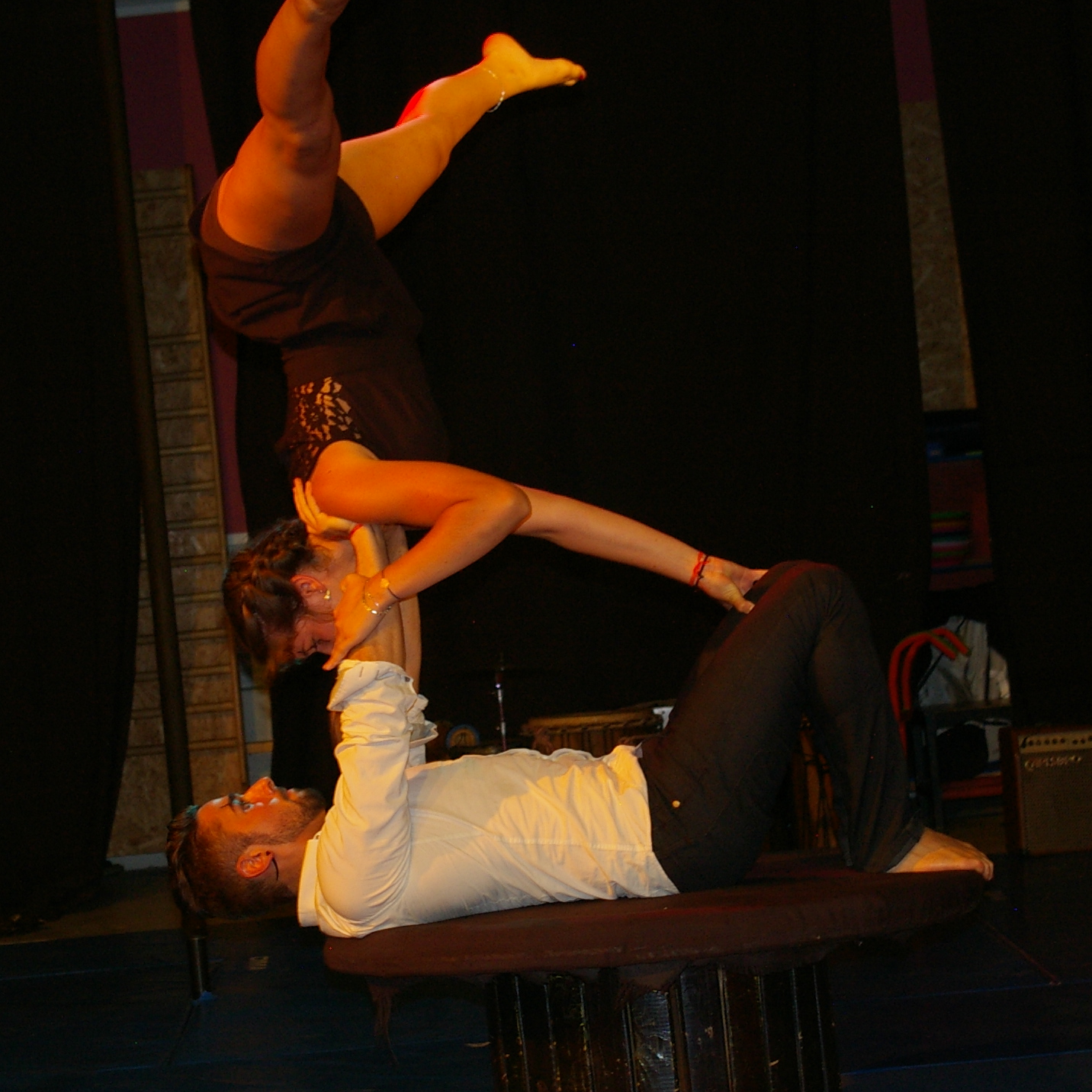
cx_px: 482
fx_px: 3819
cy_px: 587
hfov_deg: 16.3
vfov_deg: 16.3
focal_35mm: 107
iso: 400
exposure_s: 1/60
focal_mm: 40
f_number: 4.5
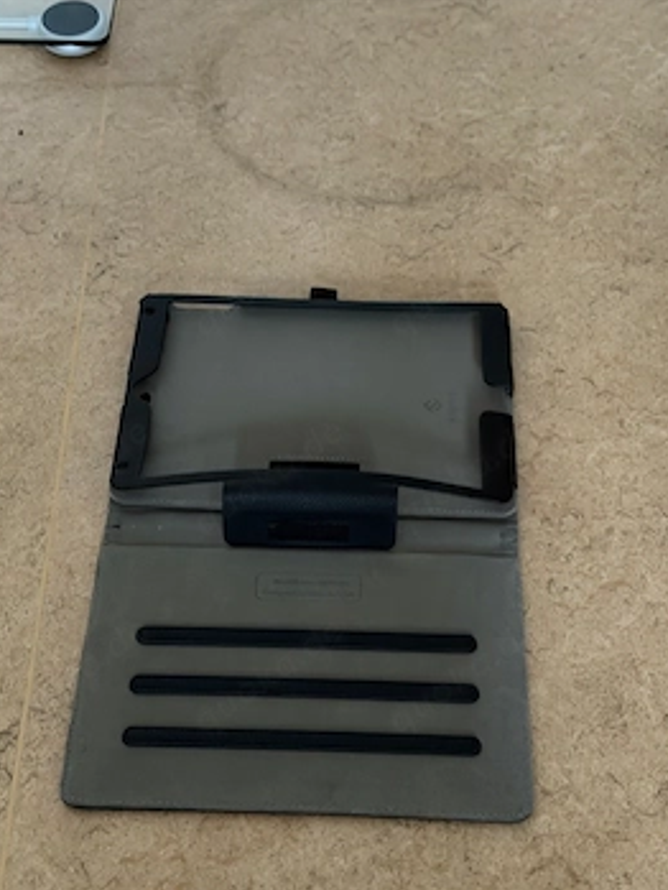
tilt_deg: -52.8
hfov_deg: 26.6
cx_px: 324
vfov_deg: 34.9
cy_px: 505
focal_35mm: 55
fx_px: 1414
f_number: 1.78
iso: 800
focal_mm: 6.76
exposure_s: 1/18
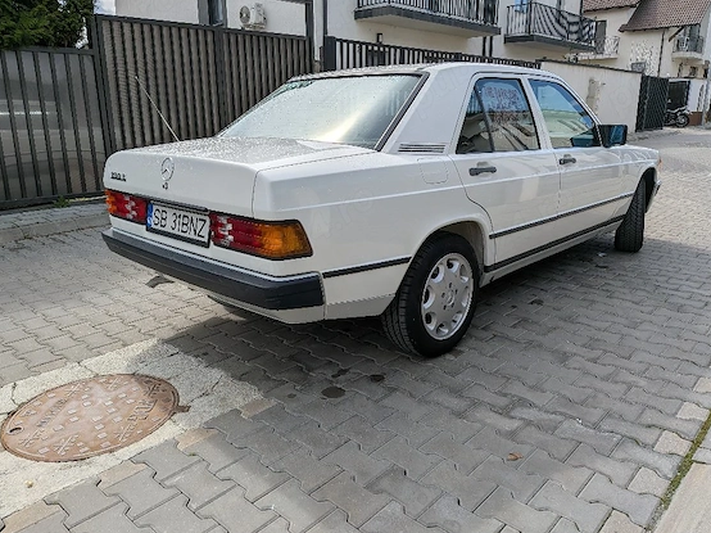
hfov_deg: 67.3
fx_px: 534
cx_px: 343
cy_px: 256
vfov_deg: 53.0
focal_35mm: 26
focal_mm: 4.53
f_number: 1.7
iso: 24
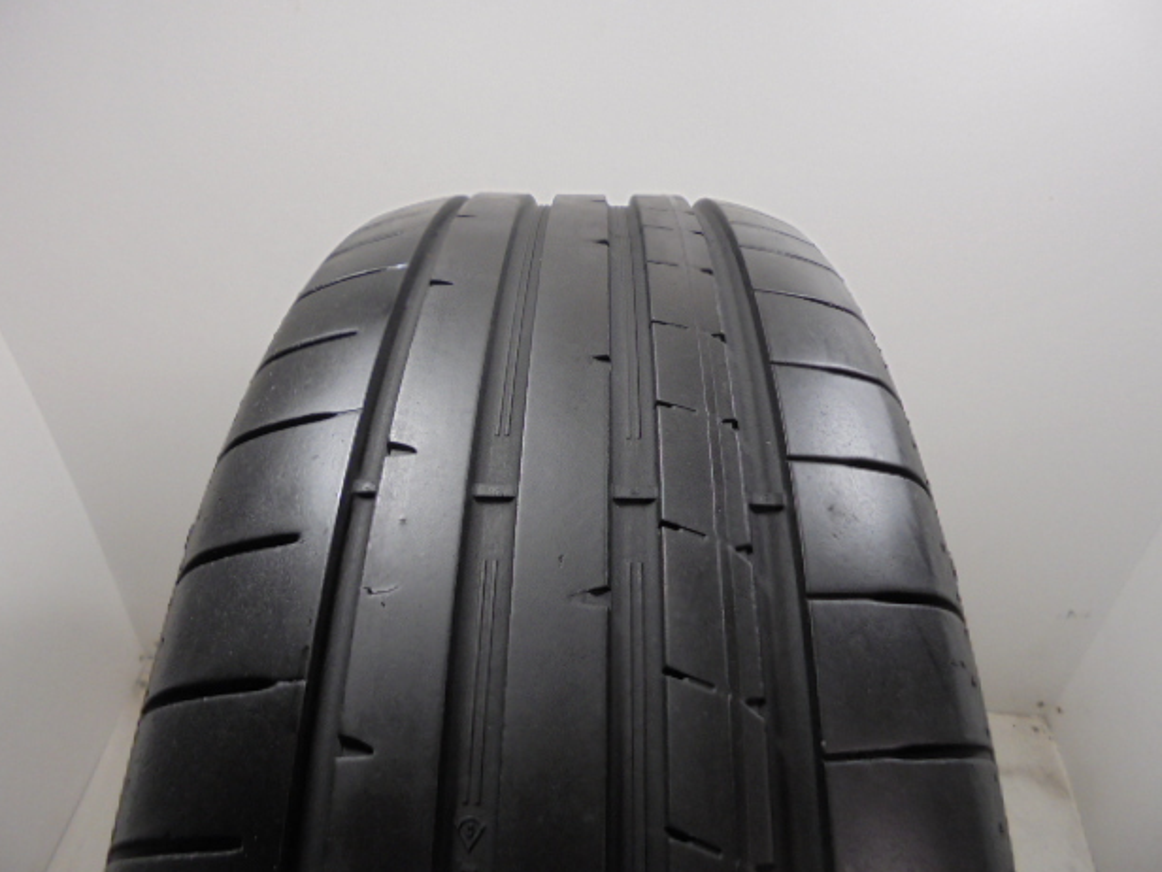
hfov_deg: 65.3
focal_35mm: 27
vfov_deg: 51.4
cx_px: 560
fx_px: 906
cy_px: 430
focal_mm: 4.6
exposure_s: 1/30
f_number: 3.5
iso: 100
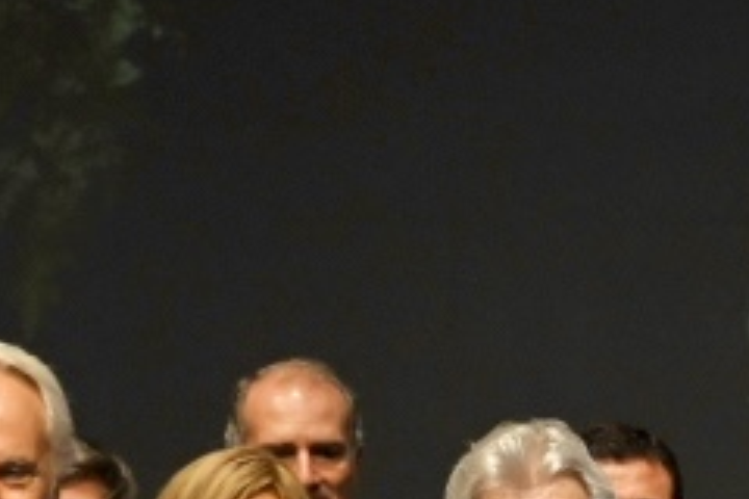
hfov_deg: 10.8
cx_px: 1167
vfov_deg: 7.3
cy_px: 908
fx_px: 3786
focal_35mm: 182
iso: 2500
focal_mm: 27
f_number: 7.1
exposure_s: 1/250
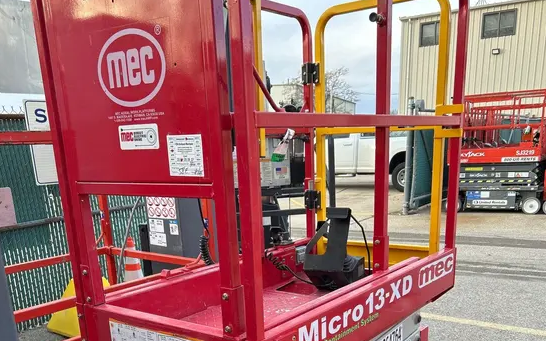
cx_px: 272
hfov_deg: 52.8
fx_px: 550
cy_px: 314
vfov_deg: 32.5
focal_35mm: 37
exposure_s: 1/184
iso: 40
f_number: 1.5
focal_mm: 5.7
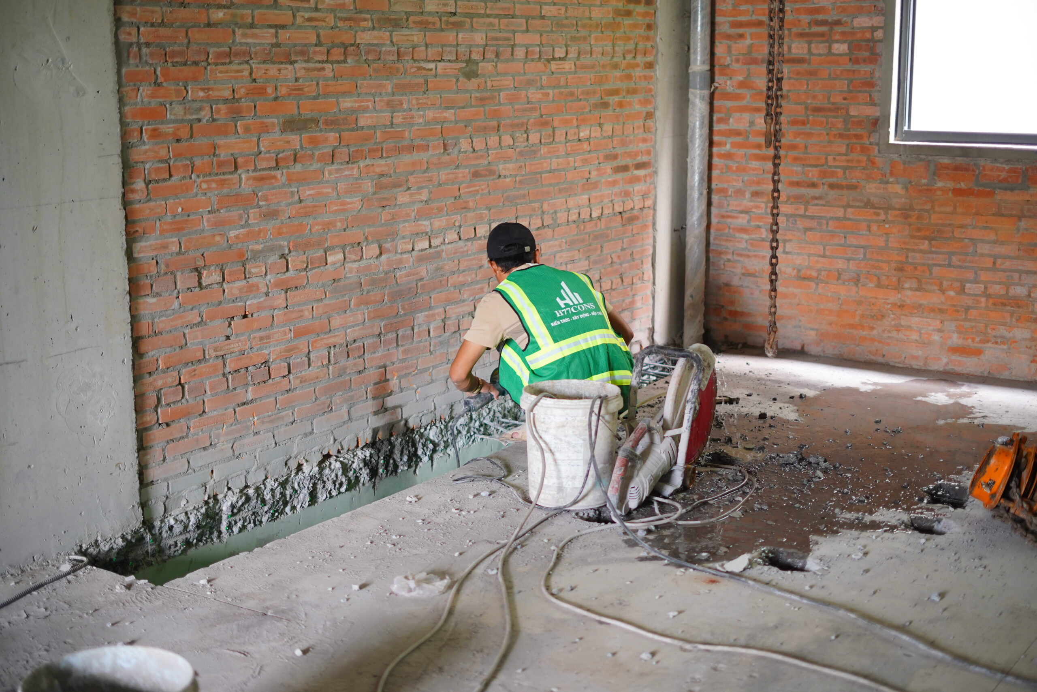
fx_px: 1440
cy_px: 346
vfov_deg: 27.0
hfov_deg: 39.6
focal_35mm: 50
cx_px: 518
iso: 1000
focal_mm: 50
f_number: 1.8
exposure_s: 1/125
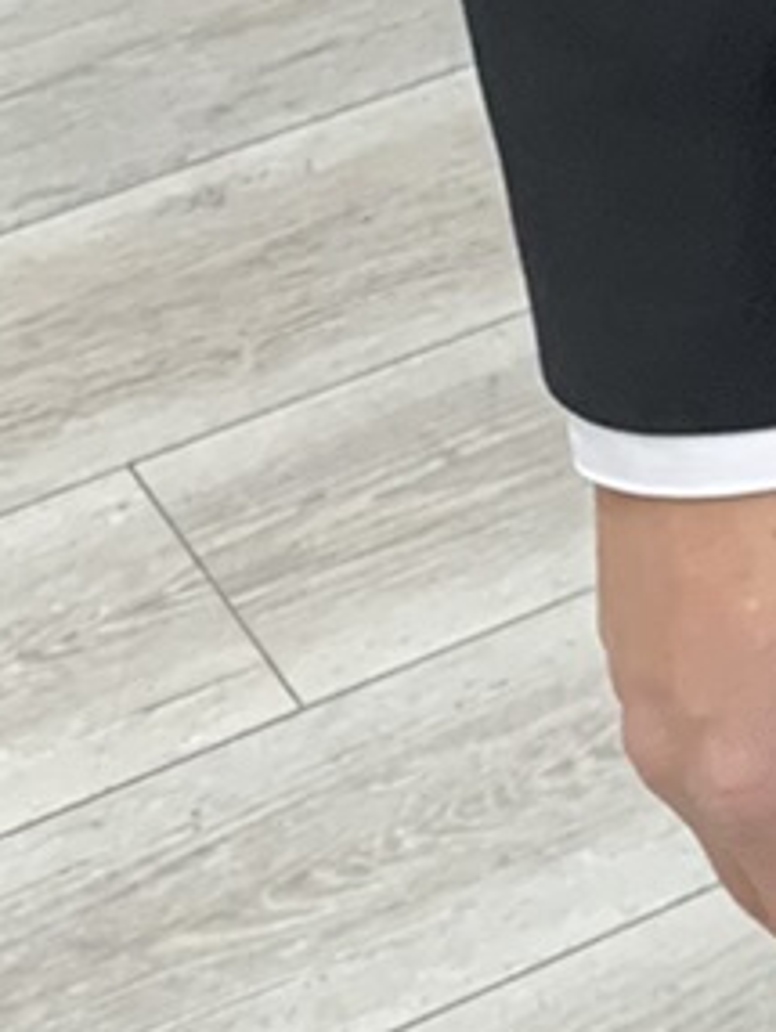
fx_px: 5551
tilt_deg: -32.4
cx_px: 2126
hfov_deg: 7.3
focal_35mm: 186
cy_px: -159
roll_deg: -1.2
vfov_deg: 10.5
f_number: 1.8
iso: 100
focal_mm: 4.25
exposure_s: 1/114
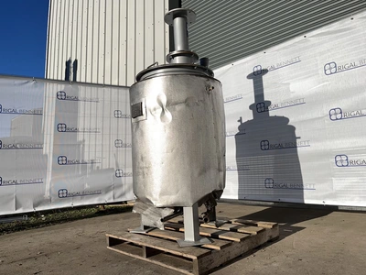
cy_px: 138
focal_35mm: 26
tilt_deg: +8.1
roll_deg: +1.4
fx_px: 275
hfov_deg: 67.3
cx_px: 183
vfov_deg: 53.1
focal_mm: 5.1
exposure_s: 1/7353
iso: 80
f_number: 1.6
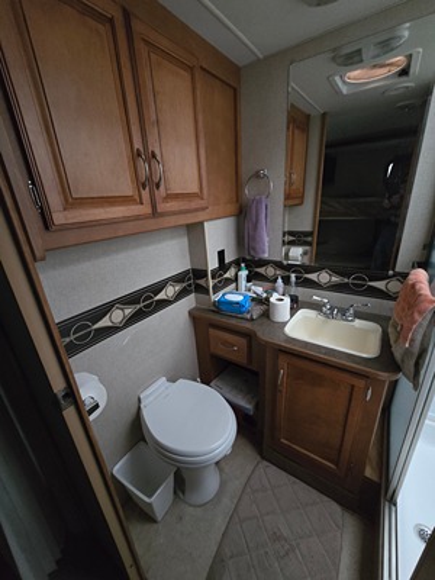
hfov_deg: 89.9
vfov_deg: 106.2
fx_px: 218
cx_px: 218
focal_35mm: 13
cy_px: 290
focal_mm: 2.2
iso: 1250
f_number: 2.2
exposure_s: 1/24
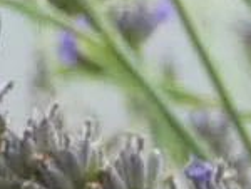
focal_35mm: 490
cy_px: 127
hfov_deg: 4.0
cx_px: -57
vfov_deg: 3.0
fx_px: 3559
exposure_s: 1/80
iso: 160
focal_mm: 20.5
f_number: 5
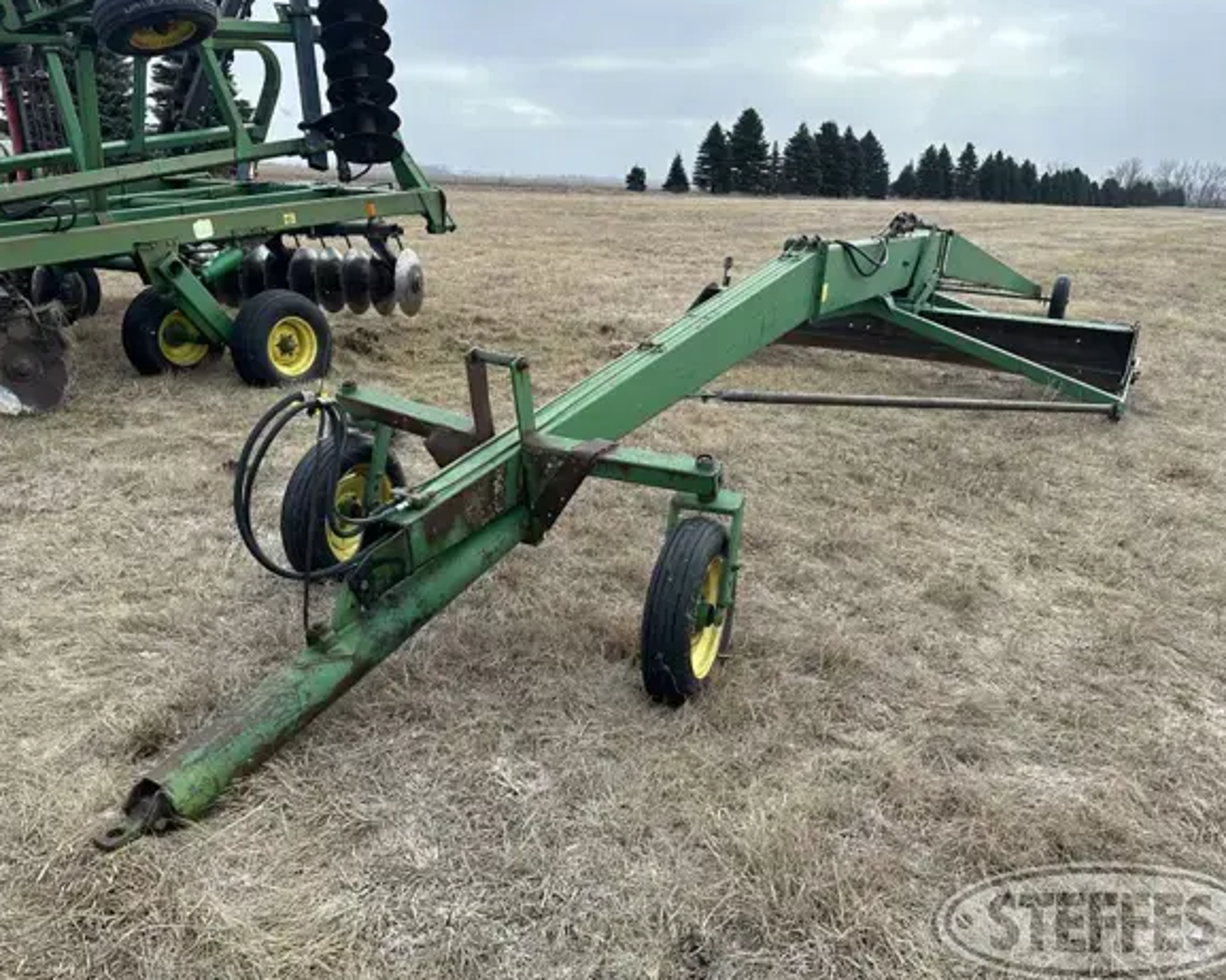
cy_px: 497
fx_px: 943
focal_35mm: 26
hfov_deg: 66.0
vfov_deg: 54.9
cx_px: 633
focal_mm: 6.86
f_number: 1.78
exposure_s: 1/1029
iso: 80
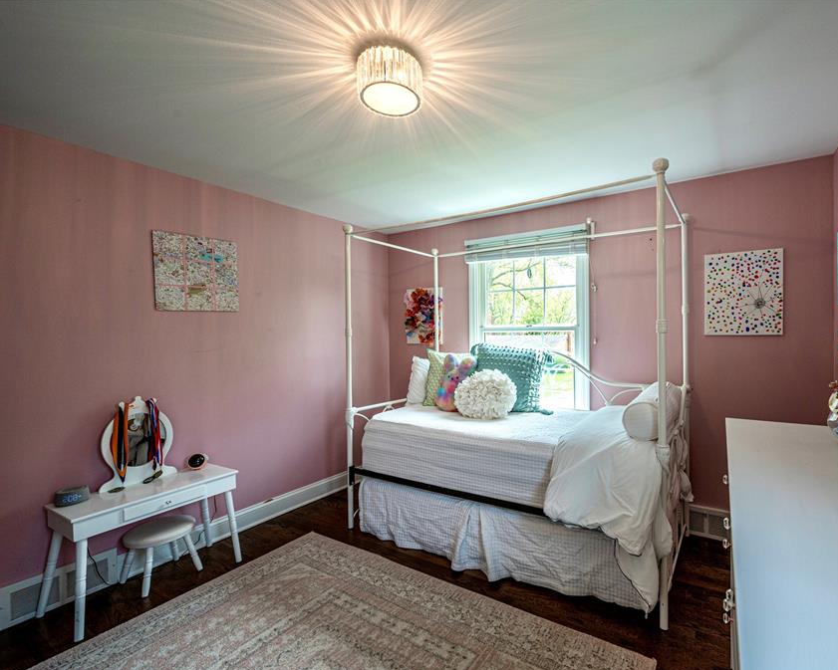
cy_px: 337
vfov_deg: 80.4
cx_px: 494
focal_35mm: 16
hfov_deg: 92.1
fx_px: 397
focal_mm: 14
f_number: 9
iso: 200
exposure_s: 1/80
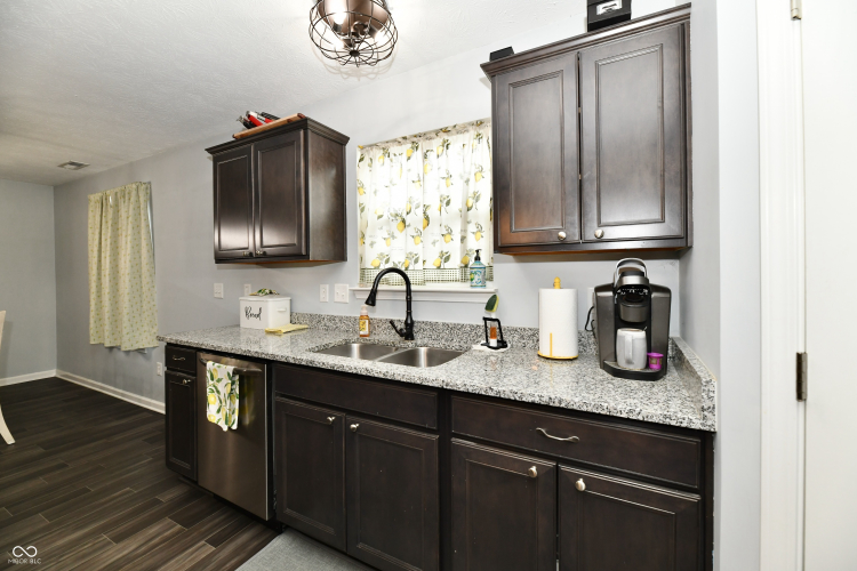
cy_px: 286
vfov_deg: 81.2
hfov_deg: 104.3
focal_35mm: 14
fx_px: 333
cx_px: 428
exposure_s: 1/60
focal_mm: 14
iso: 640
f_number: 6.3
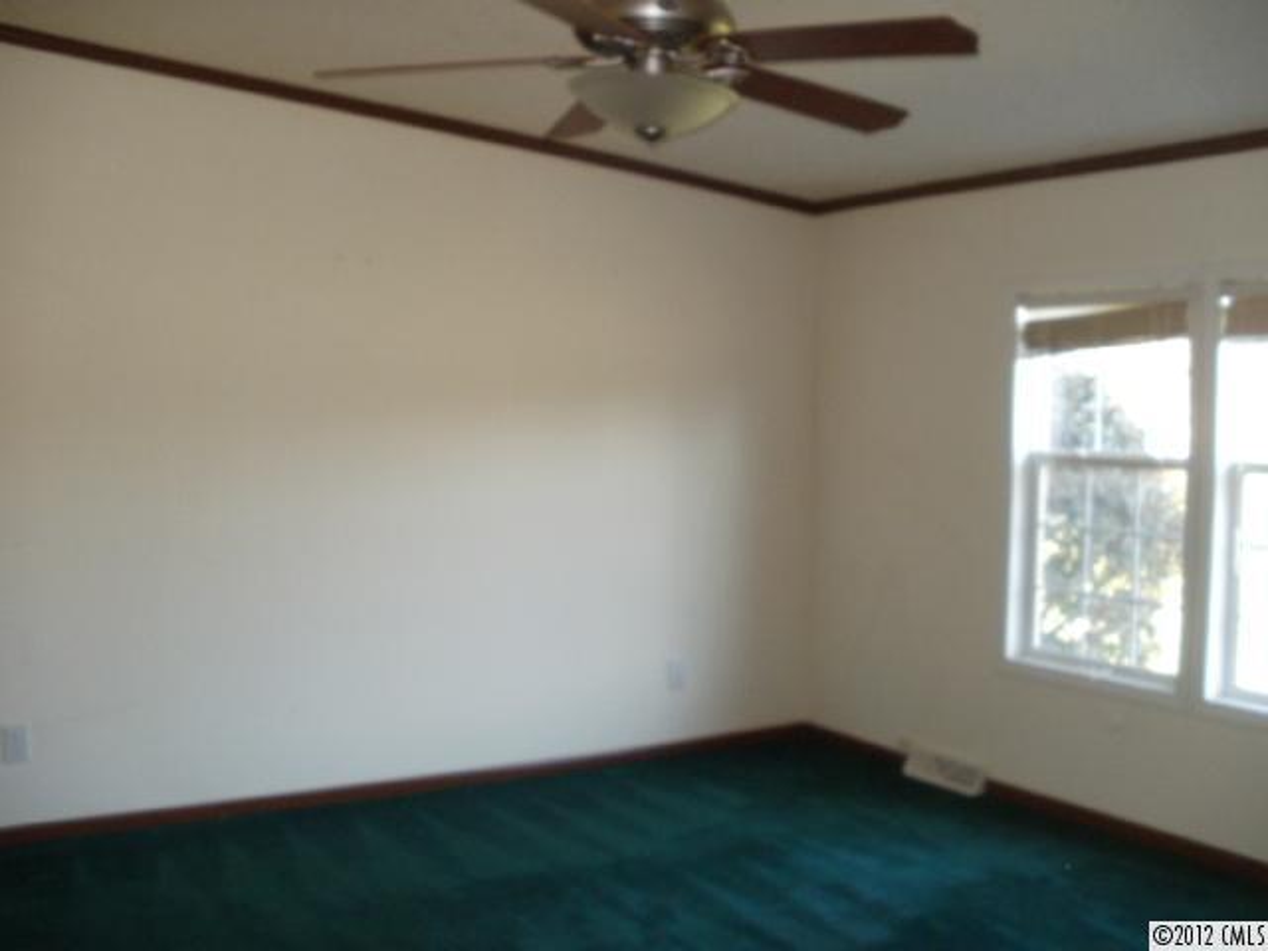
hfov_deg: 51.4
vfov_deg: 39.7
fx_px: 1319
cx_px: 634
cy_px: 476
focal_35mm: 36
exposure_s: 1/30
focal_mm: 6.3
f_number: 3.5
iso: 200
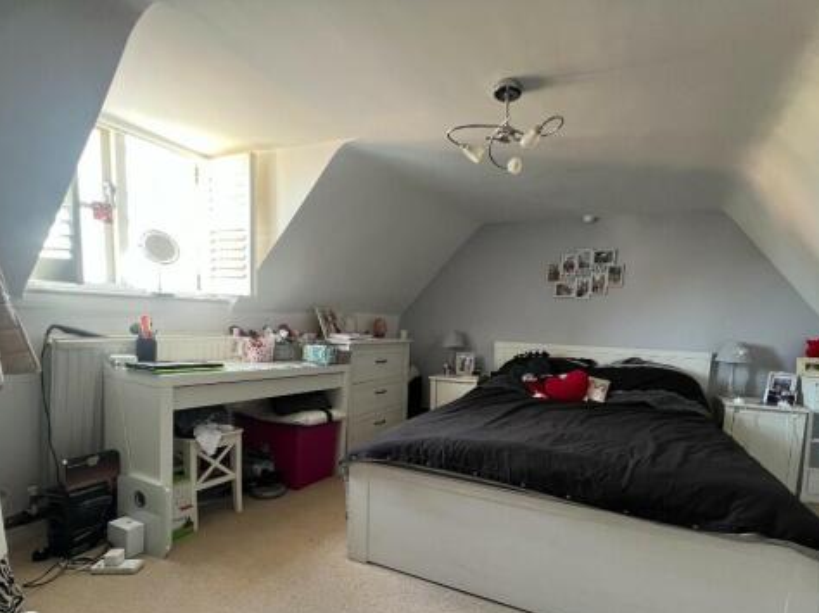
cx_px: 462
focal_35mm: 16
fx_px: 378
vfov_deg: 76.9
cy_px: 376
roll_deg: -1.8
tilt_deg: -6.7
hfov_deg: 94.0
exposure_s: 1/64
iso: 250
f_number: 1.8
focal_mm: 1.57
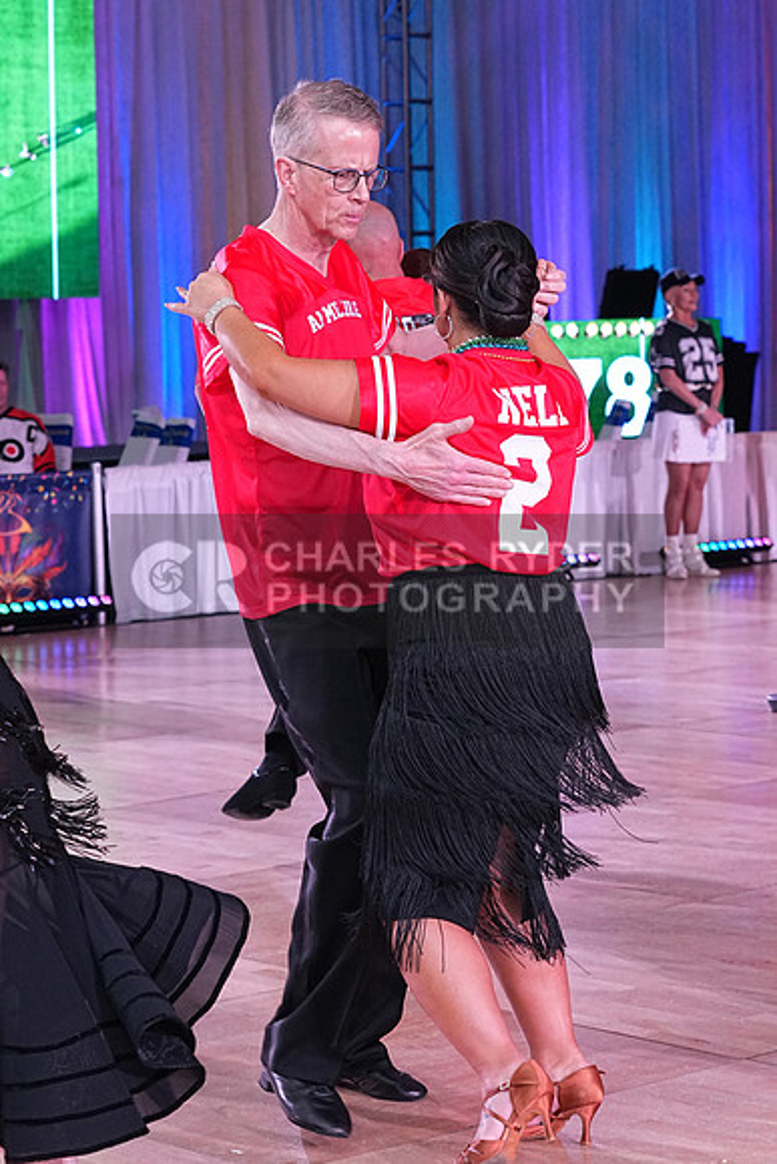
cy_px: 582
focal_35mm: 97
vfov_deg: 21.0
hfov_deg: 14.1
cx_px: 388
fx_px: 3138
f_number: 5.6
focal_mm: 65
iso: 2500
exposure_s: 1/320
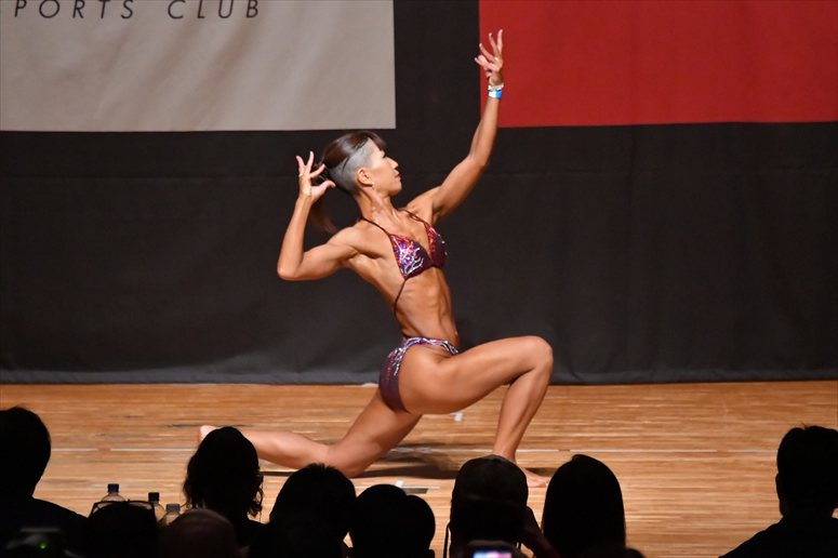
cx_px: 419
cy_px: 279
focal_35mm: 300
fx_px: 6980
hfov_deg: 6.9
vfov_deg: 4.6
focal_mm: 200
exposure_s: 1/400
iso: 10000
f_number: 5.6
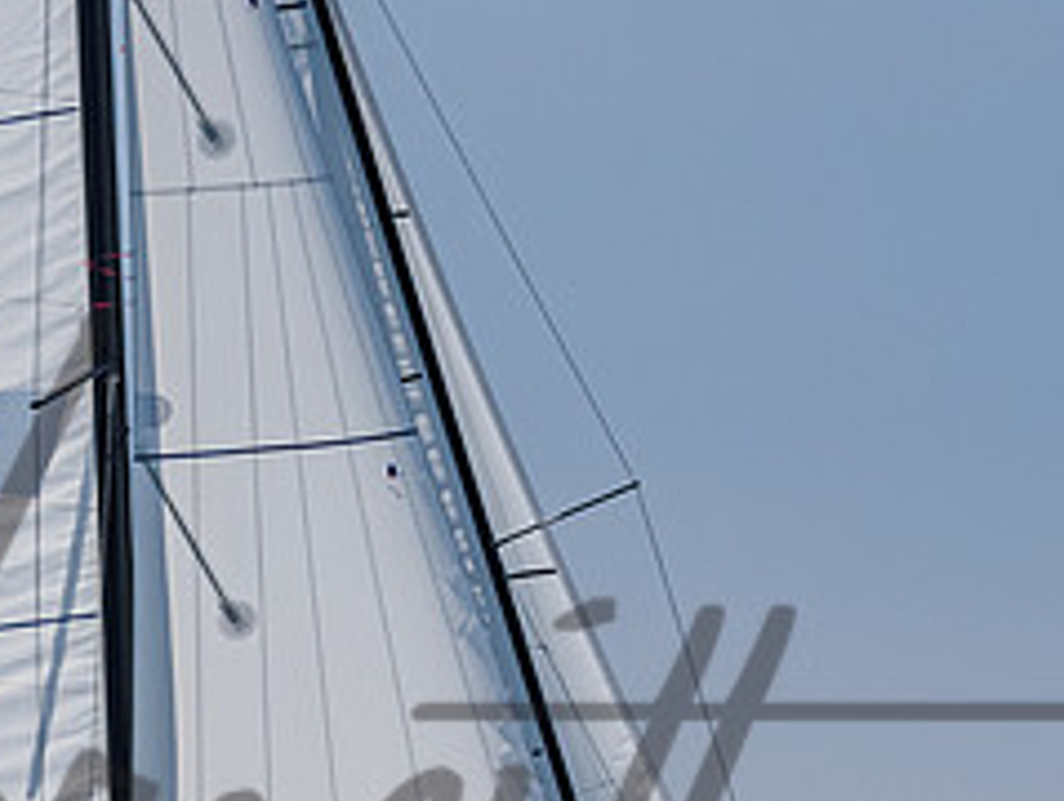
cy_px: 806
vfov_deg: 1.4
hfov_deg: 1.9
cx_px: 106
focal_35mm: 1067
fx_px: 32846
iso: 400
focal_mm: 220
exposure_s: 1/3200
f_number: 6.3
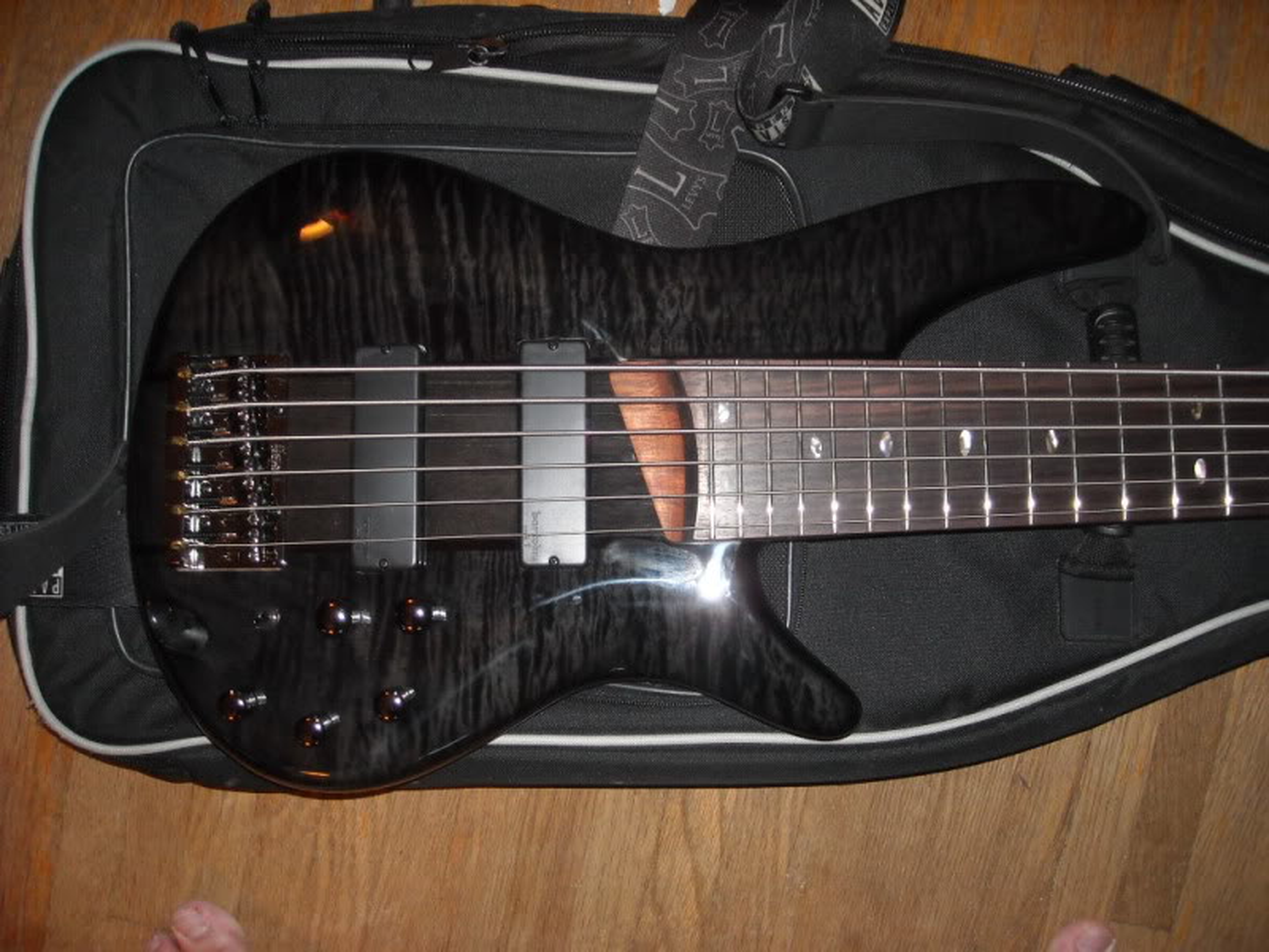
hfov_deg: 52.6
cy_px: 476
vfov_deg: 40.7
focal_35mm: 35
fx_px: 1283
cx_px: 634
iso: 200
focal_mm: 5.7
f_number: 2.8
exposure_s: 1/60
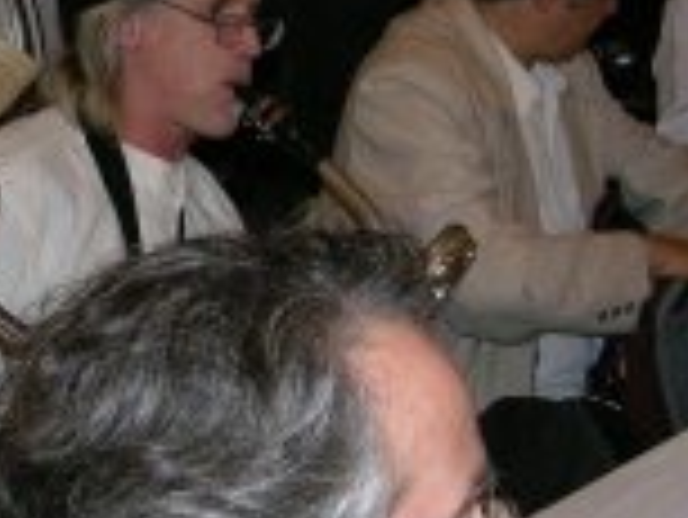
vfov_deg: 11.7
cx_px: -63
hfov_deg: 15.1
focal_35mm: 127
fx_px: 2526
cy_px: 268
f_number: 2.8
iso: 200
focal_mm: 8.9
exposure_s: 1/60.1
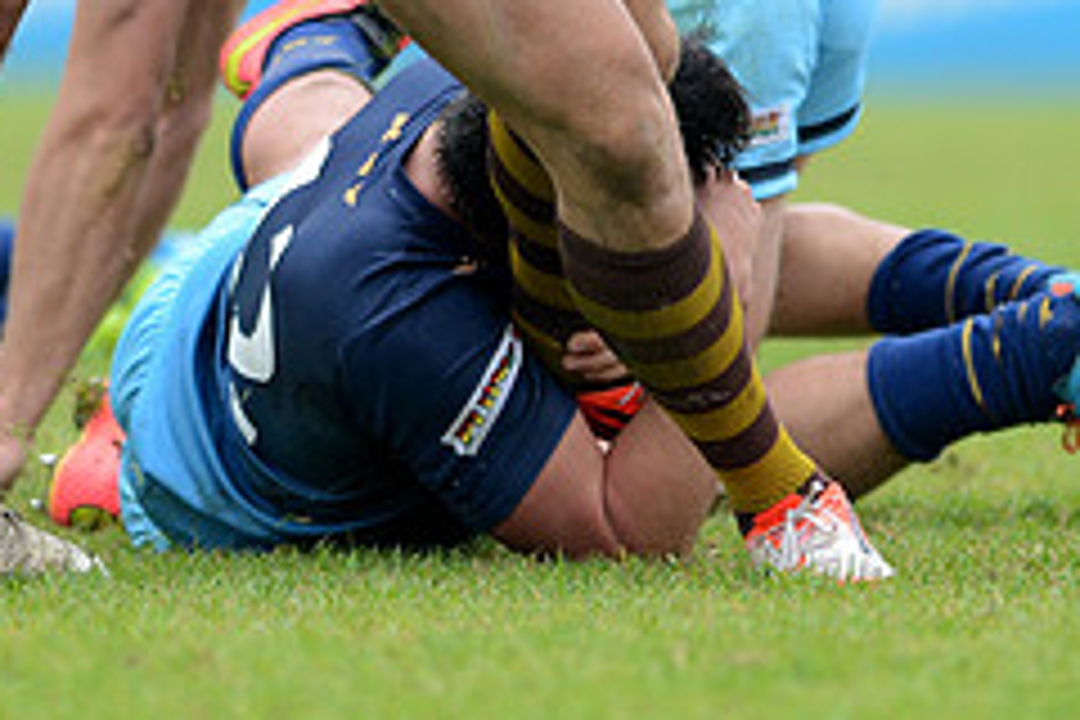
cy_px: -261
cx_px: 608
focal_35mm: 786
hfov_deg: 2.6
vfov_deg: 1.7
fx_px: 23578
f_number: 4
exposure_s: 1/800
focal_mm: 420
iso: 800
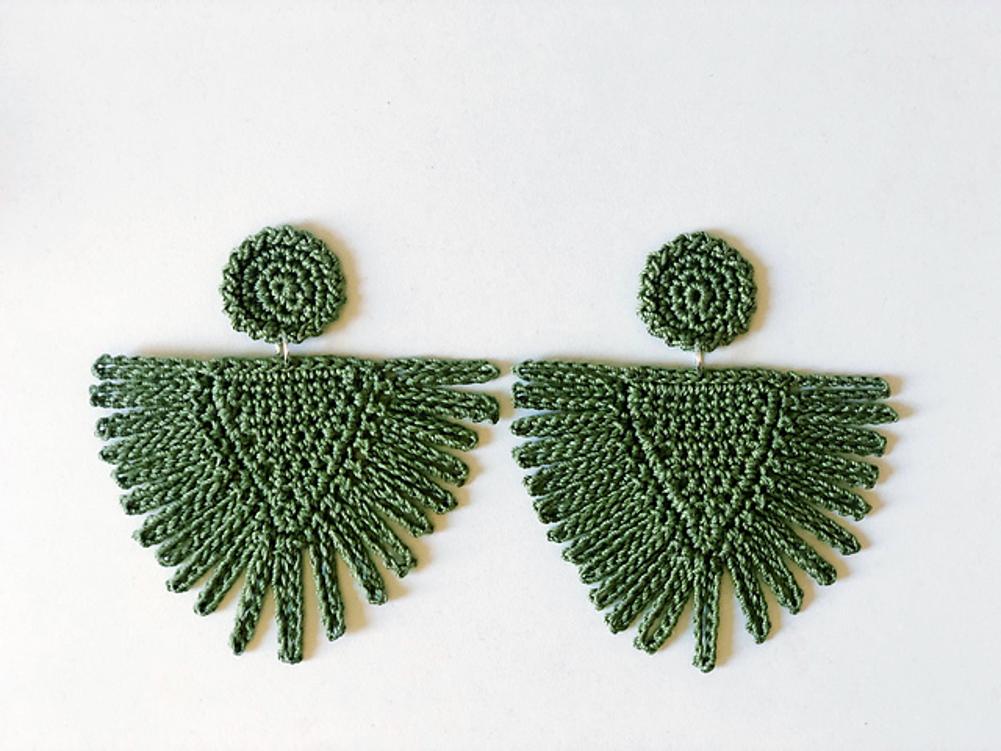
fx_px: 1648
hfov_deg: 33.8
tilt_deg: -86.3
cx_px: 500
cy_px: 376
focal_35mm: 57
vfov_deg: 25.7
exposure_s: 1/30
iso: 125
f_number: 2.8
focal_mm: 6.6
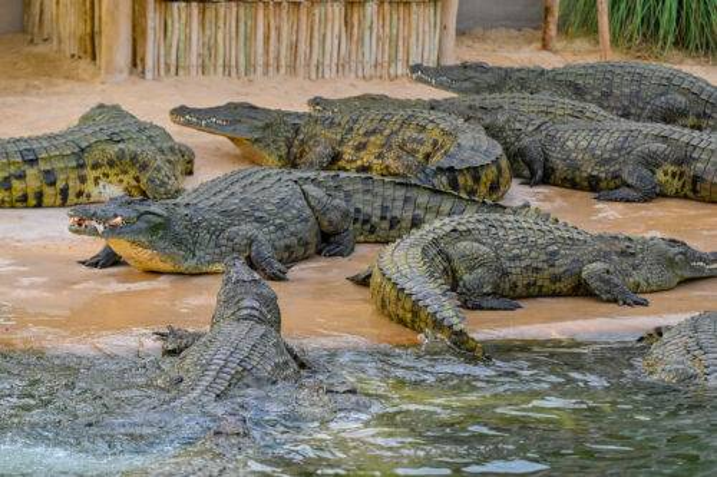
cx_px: 358
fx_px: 3982
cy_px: 238
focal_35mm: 200
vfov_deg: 6.9
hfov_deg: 10.3
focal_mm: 200
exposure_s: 1/640
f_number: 4
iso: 500
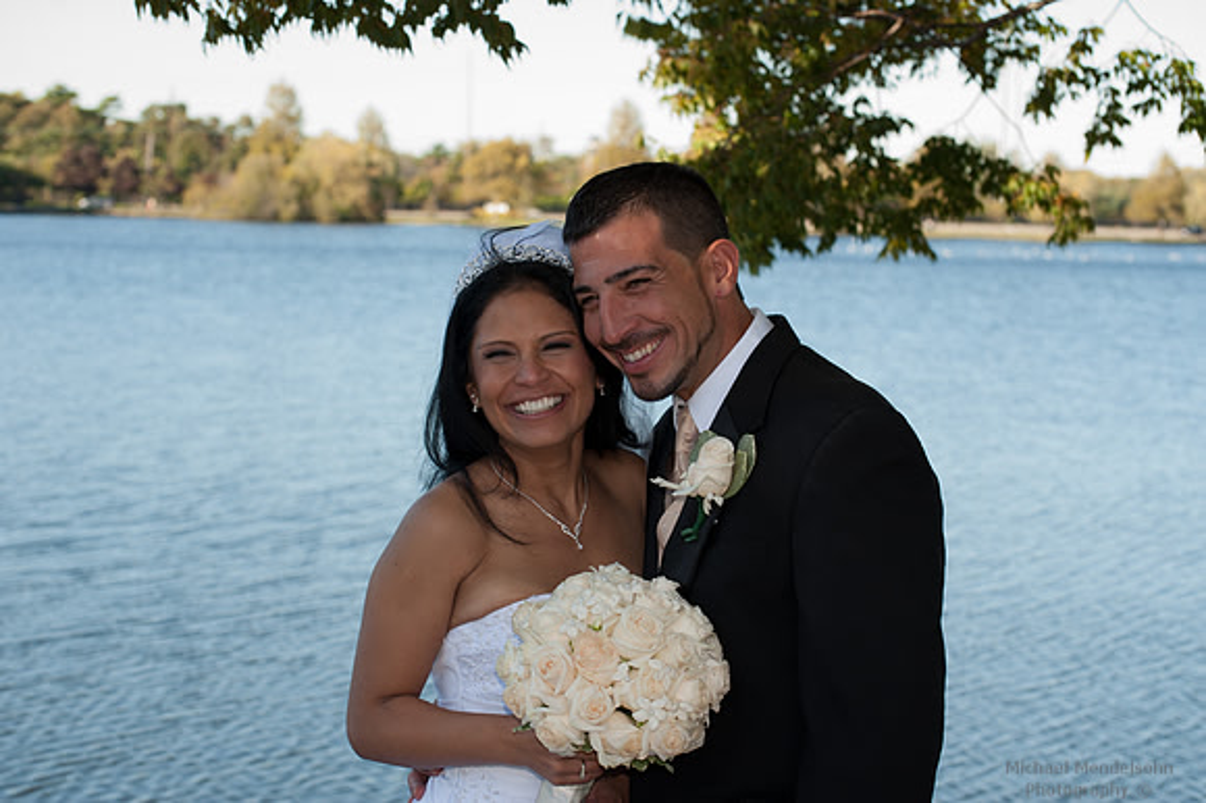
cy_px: 402
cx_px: 603
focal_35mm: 78
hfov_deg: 26.0
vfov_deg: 17.5
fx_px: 2611
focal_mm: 78
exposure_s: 1/80
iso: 200
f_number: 8
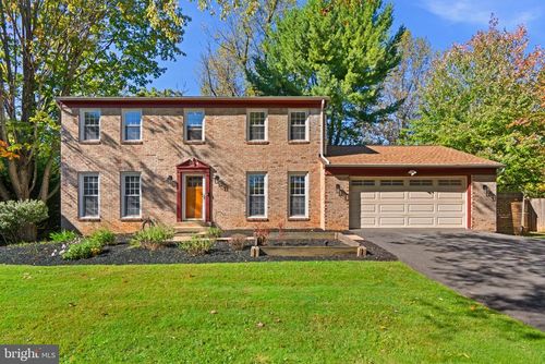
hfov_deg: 96.7
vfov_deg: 73.8
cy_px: 182
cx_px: 272
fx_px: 242
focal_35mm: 16
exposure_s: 1/250
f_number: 8
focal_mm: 16
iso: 250
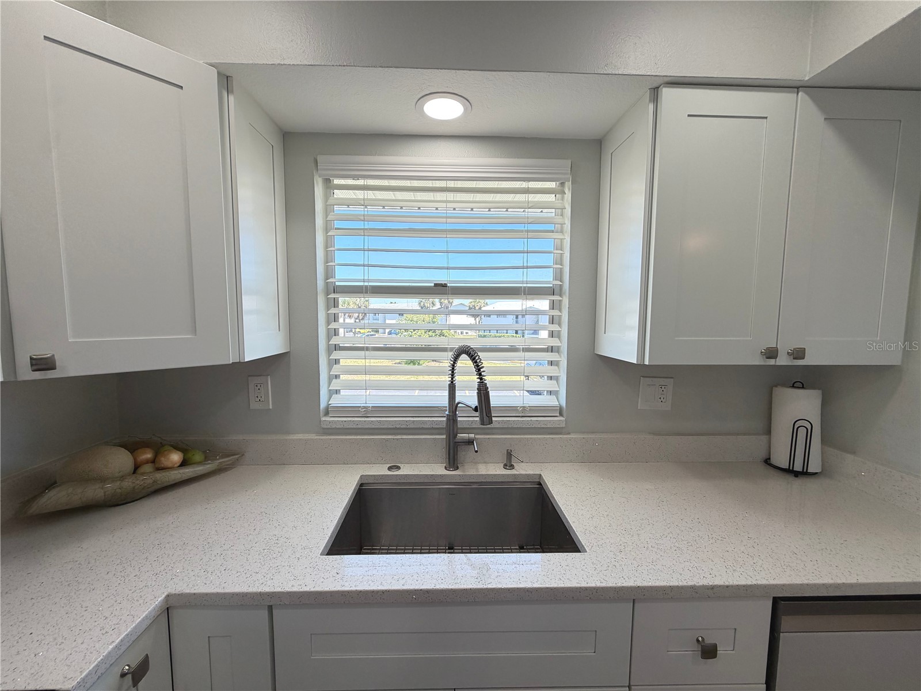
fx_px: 372
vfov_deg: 85.7
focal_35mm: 14
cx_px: 460
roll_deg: -0.4
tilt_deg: -5.7
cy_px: 346
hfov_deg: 102.1
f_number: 2.2
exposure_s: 1/208
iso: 50
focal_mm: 2.22
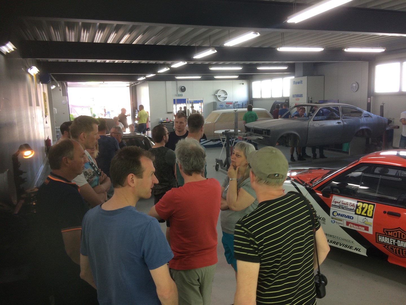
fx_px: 340
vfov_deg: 48.2
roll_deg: +2.6
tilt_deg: -8.1
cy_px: 152
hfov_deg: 61.7
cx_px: 203
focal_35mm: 29
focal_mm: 4.15
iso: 40
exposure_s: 1/50
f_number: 2.2
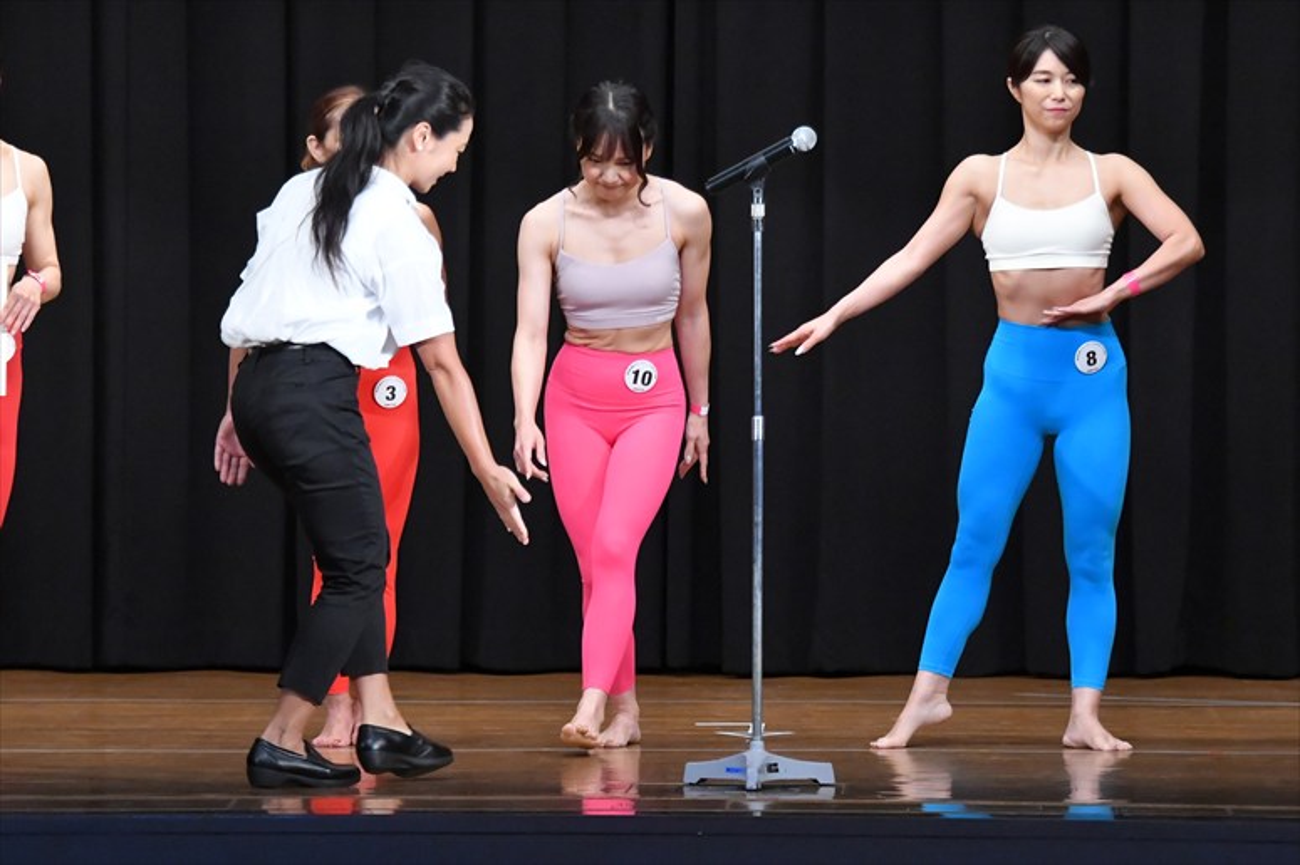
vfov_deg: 5.7
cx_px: 650
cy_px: 432
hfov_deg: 8.6
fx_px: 8663
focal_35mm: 240
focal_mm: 160
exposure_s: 1/400
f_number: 5.6
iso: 8000
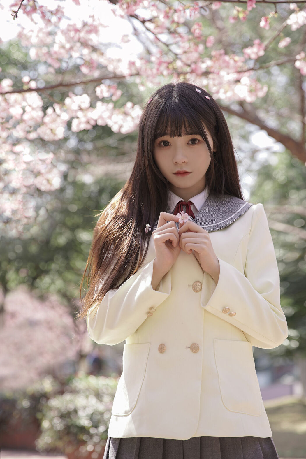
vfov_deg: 28.8
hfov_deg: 19.5
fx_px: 892
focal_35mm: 70
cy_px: 230
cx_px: 153
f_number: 3.5
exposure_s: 1/200
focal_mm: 70
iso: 100
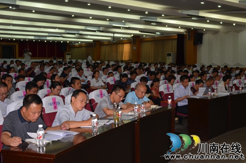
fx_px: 307
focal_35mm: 45
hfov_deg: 43.7
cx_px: 131
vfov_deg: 29.7
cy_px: 82
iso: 100
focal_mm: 28
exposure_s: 1/60
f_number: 3.5
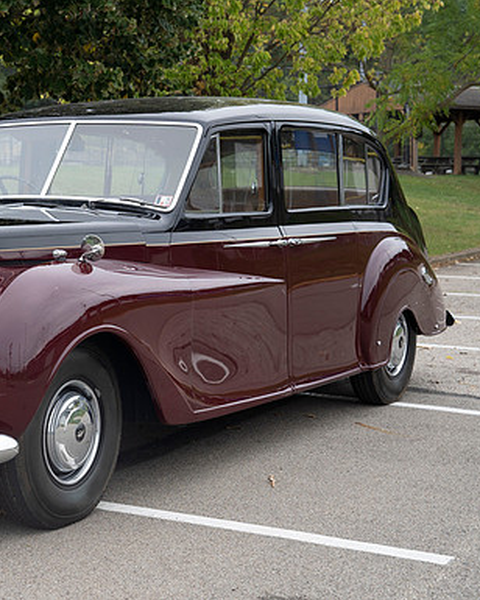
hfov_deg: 20.1
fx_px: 1332
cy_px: 300
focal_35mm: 75
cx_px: 78
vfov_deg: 25.4
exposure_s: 1/250
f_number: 5.6
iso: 200
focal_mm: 53
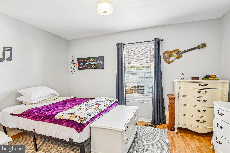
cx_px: 115
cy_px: 76
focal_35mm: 16
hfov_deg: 96.7
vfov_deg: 73.7
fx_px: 102
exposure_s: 1/13
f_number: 8
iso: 400
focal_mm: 16
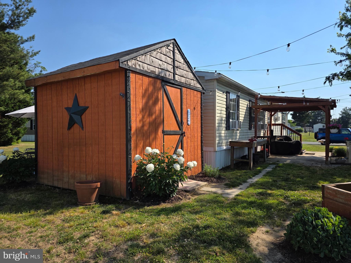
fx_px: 233
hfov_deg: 73.9
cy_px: 132
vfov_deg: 58.9
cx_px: 176
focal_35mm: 23
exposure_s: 1/4766
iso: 80
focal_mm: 6.3
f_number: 1.7
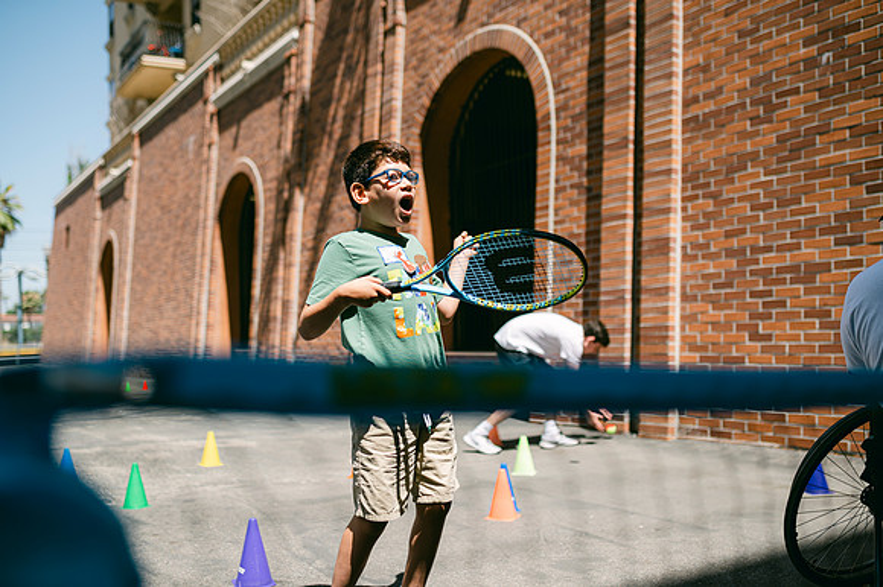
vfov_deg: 37.8
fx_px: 858
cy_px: 294
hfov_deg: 54.5
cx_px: 442
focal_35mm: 35
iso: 100
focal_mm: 35
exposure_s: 1/3200
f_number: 2
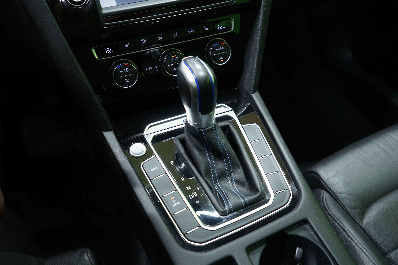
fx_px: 343
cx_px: 199
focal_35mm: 31
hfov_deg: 60.3
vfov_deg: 42.3
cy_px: 132
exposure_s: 1/20
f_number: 5
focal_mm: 31
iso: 1000
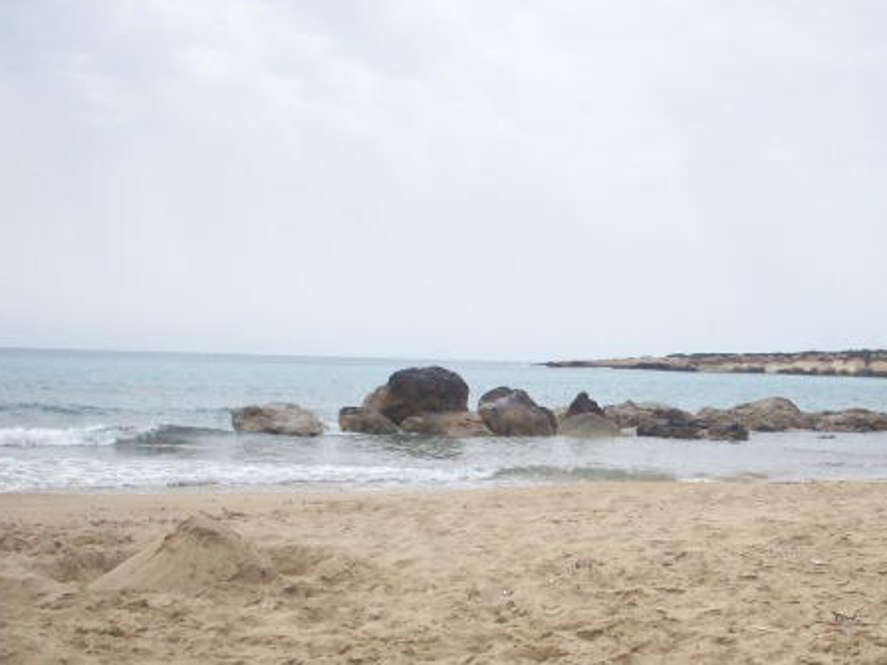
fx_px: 1435
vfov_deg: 26.0
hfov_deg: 33.9
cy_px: 394
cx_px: 613
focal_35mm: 56
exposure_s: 1/333
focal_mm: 6.2
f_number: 5.6
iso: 80
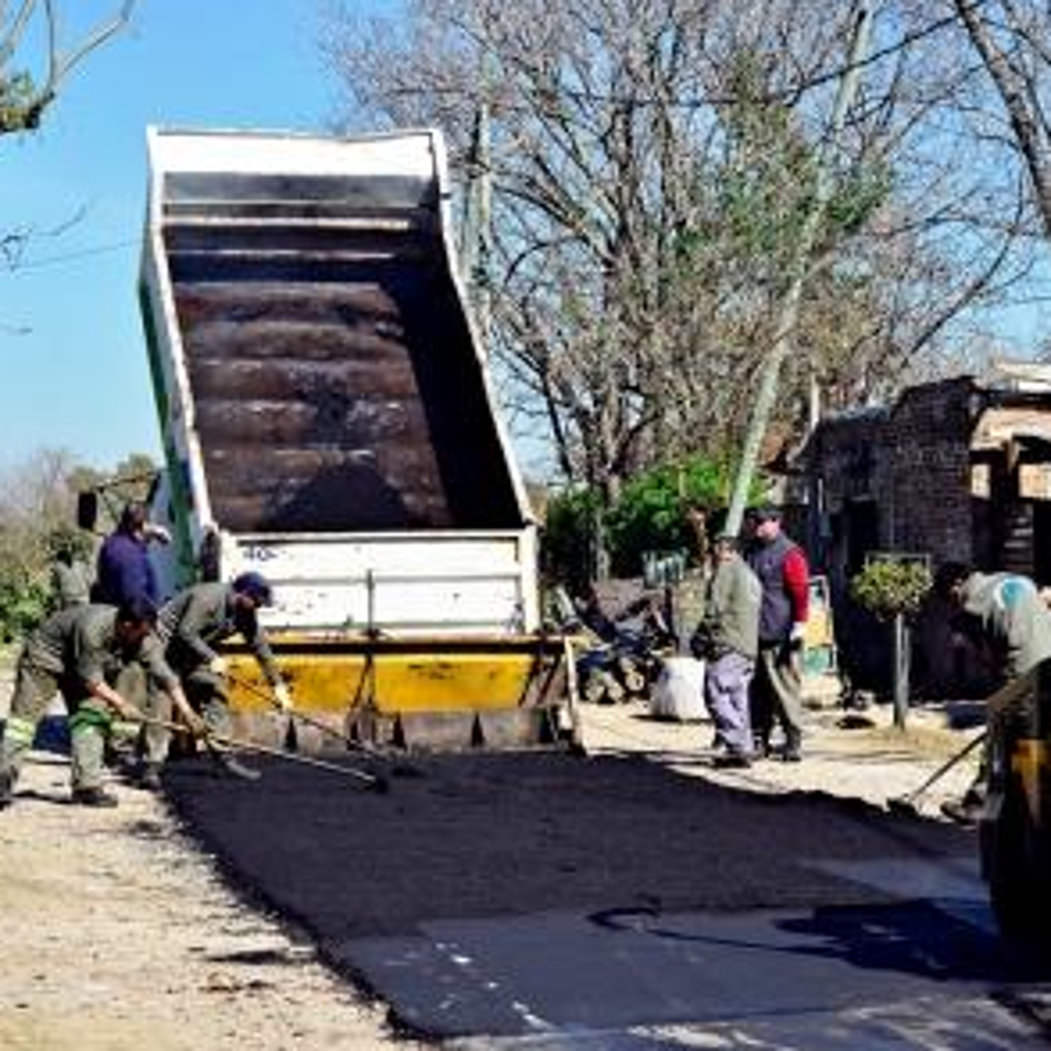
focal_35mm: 93
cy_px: 524
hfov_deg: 18.6
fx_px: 3195
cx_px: 719
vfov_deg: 18.7
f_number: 7.1
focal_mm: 48
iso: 400
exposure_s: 1/1250
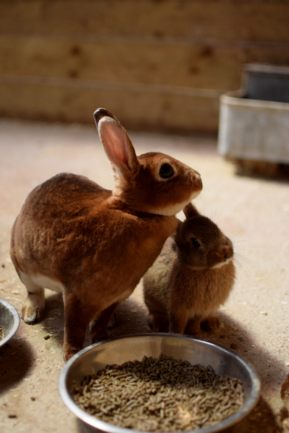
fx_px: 632
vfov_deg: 37.9
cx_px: 144
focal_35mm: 52
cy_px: 216
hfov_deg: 25.8
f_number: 1.8
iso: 100
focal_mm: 35
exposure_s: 1/1000
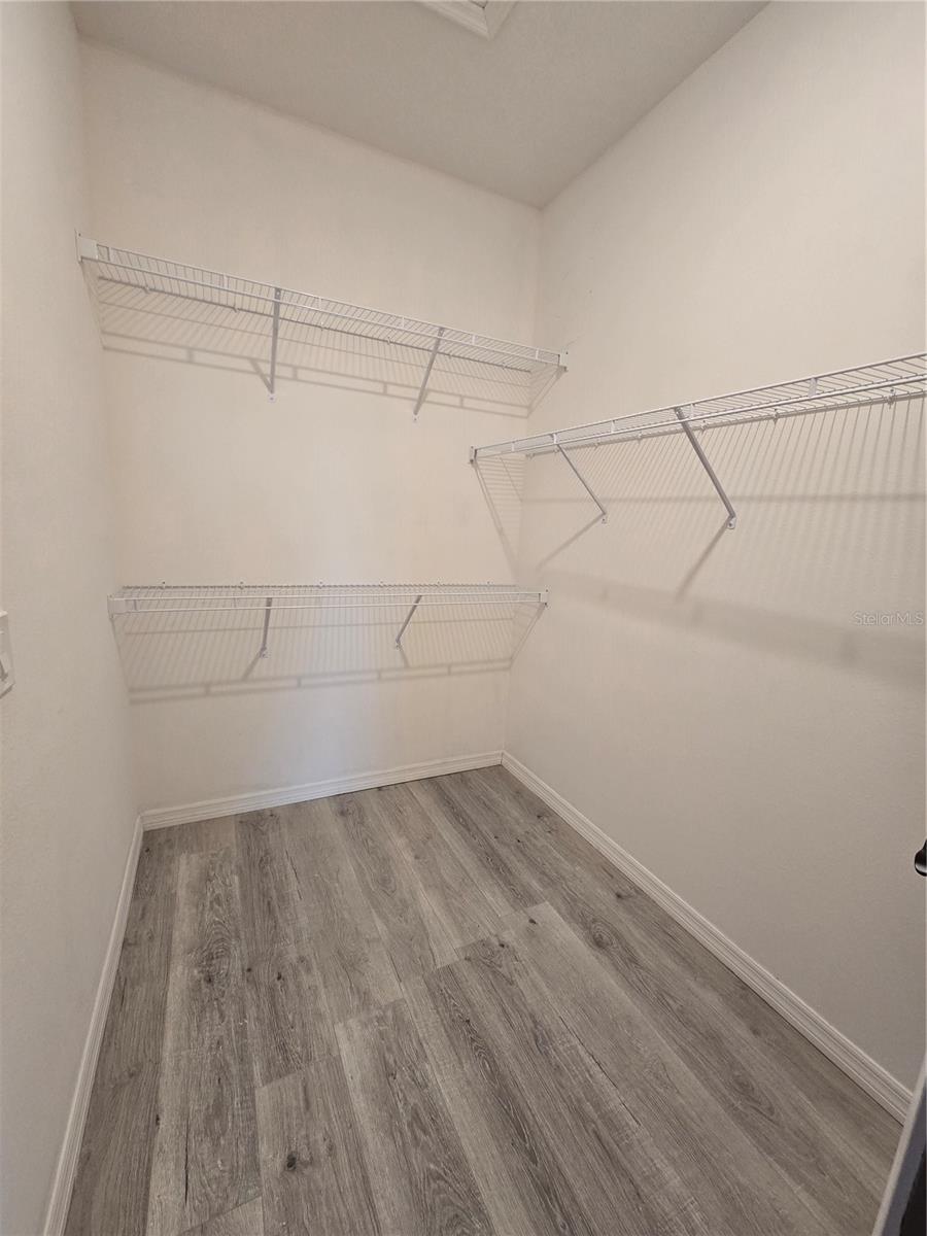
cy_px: 618
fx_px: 464
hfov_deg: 89.9
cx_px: 464
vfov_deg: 106.2
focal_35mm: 13
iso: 160
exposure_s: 1/60
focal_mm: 2.2
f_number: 2.2
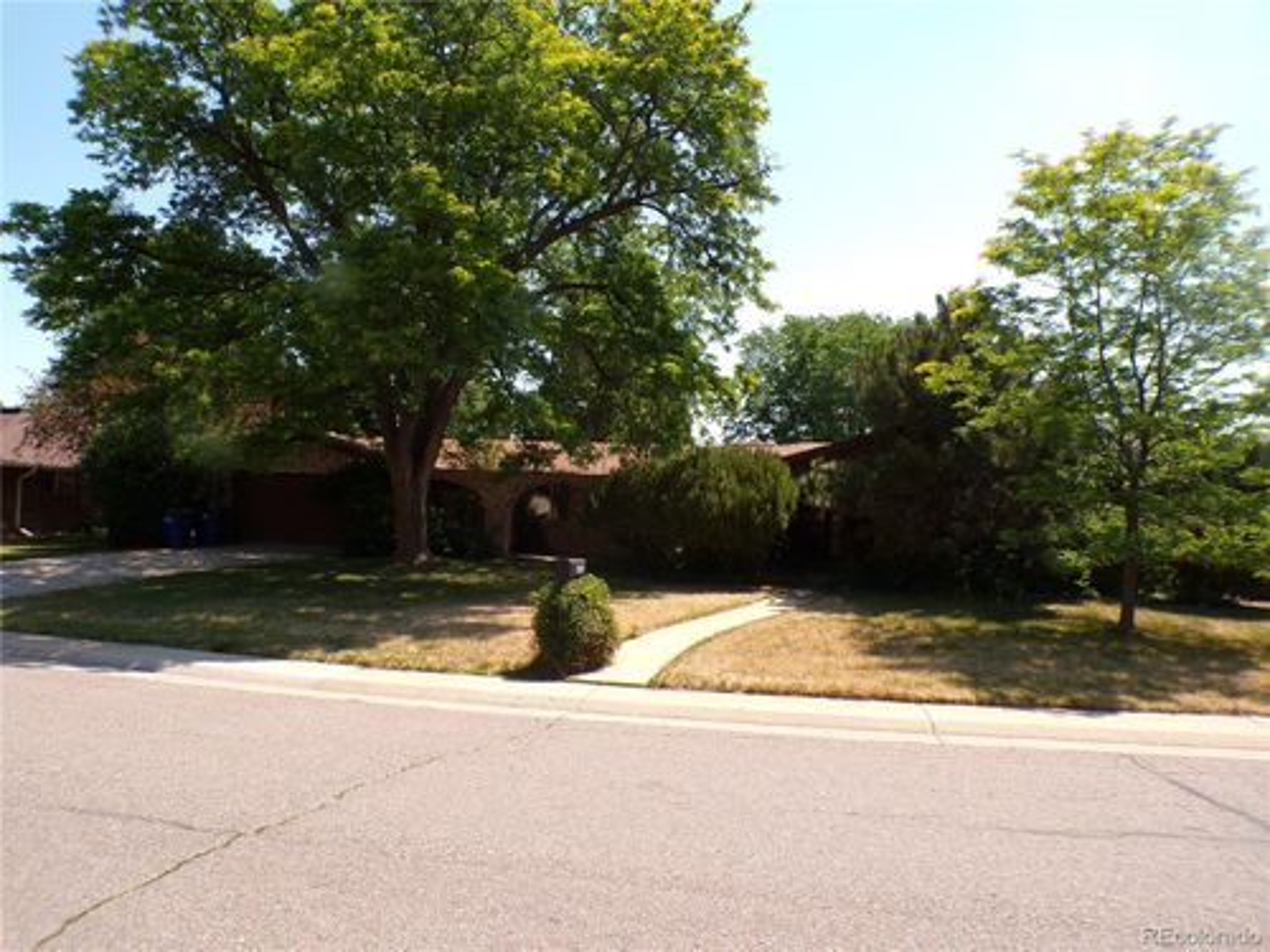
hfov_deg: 71.6
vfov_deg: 56.8
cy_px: 476
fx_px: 881
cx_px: 635
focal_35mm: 24
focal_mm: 4.3
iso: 100
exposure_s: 1/400
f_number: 4.4
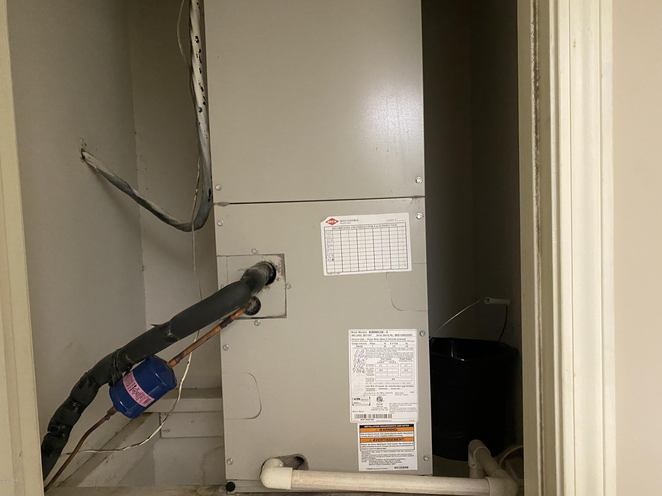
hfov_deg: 67.3
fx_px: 497
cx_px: 331
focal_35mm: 26
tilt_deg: -0.7
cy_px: 248
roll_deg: +4.3
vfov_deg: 53.1
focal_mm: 4.25
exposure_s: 1/40
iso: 500
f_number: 1.8
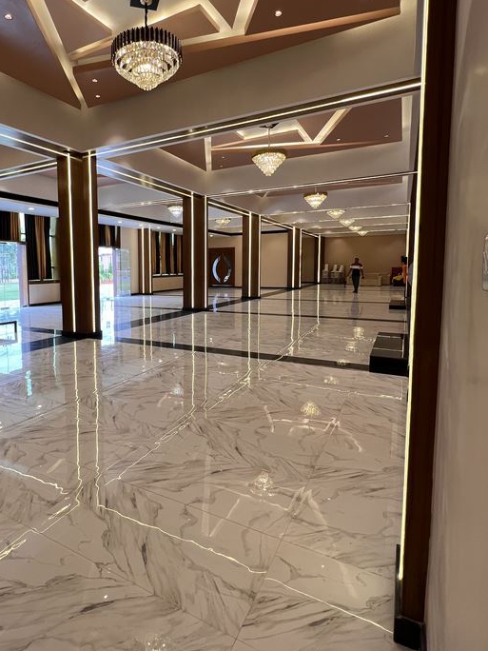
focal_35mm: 19
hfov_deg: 67.1
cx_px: 168
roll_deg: +0.7
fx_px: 357
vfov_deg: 84.5
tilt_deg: -5.4
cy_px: 302
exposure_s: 1/100
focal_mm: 1.57
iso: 50
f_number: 1.8
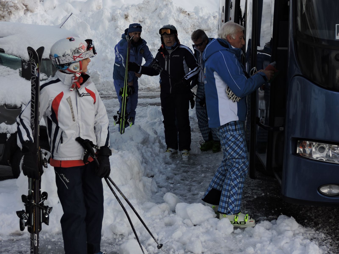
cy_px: 127
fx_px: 588
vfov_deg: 24.4
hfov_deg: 32.2
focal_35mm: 60
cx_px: 170
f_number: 3.7
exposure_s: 1/800
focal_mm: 10.7
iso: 100
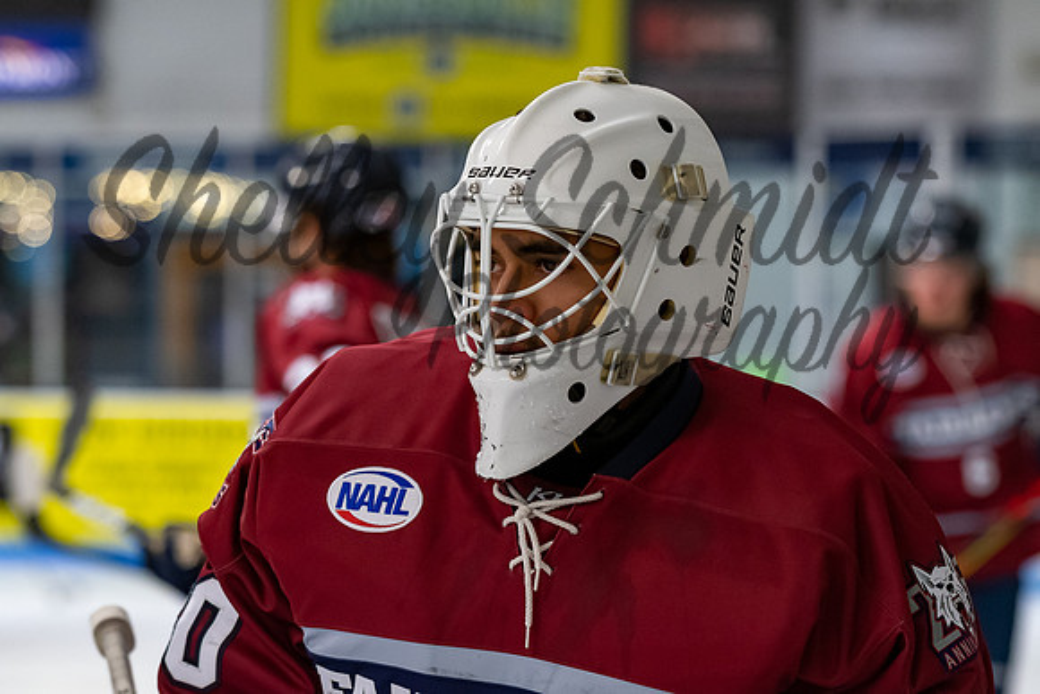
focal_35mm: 165
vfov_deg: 8.3
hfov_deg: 12.4
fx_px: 4780
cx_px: 520
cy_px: 347
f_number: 3.2
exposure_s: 1/800
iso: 2000
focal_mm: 105
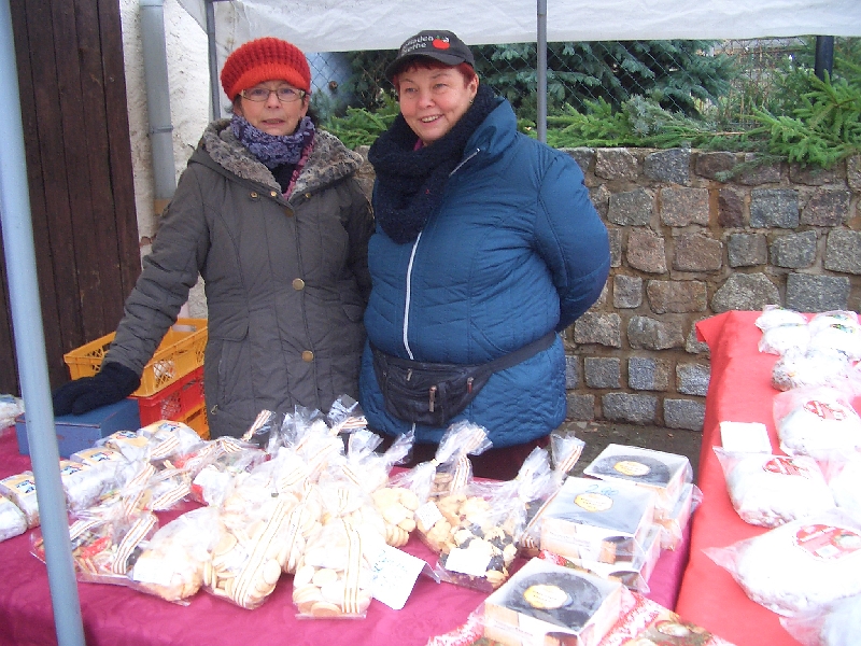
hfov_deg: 52.6
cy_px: 323
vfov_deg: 40.7
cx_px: 430
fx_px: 871
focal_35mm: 35
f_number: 2.6
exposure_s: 1/60
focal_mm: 5.8
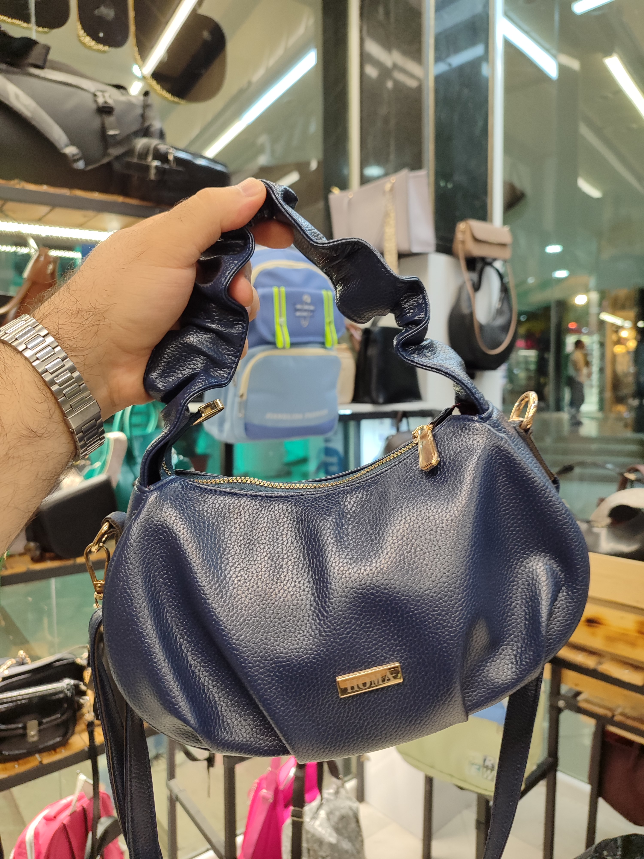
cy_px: 430
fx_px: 620
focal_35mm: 25
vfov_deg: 69.4
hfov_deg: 54.9
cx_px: 322
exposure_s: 1/50
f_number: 1.89
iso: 52
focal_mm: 5.95
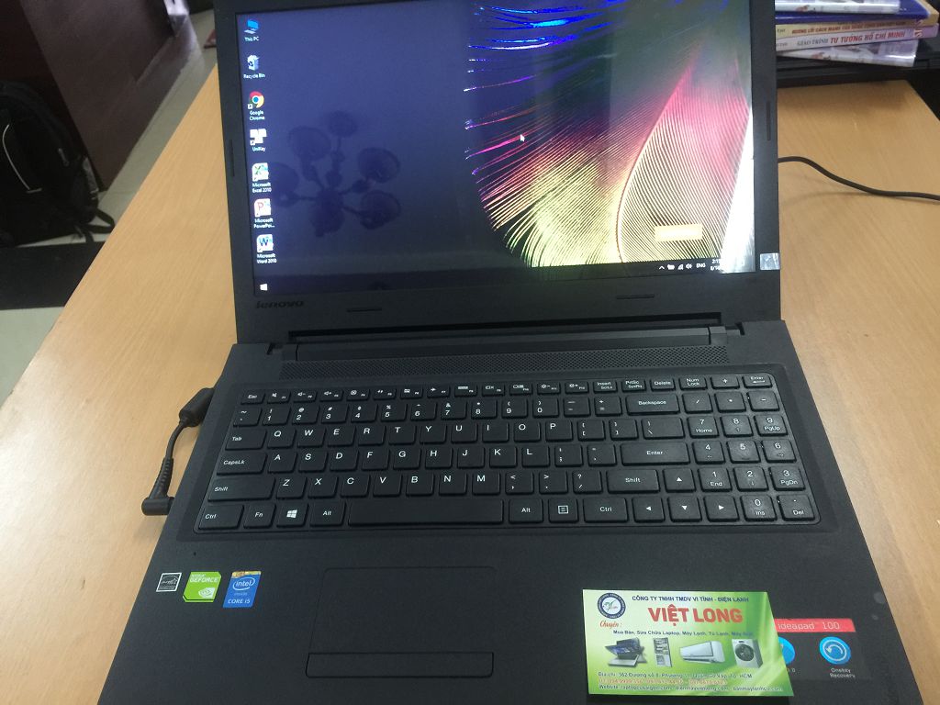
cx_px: 470
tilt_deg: -40.9
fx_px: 787
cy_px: 352
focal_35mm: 29
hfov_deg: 61.7
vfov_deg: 48.2
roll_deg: +7.0
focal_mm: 4.15
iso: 100
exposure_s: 1/10
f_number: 2.2
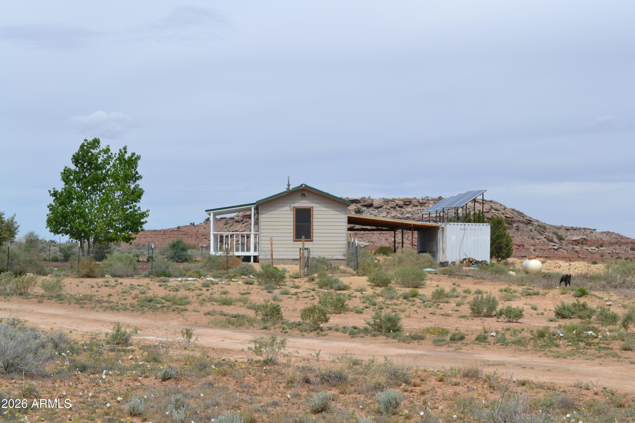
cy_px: 212
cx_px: 318
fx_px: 1164
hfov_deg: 30.5
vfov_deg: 20.6
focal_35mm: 66
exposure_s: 1/320
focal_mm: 44
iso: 100
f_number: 9
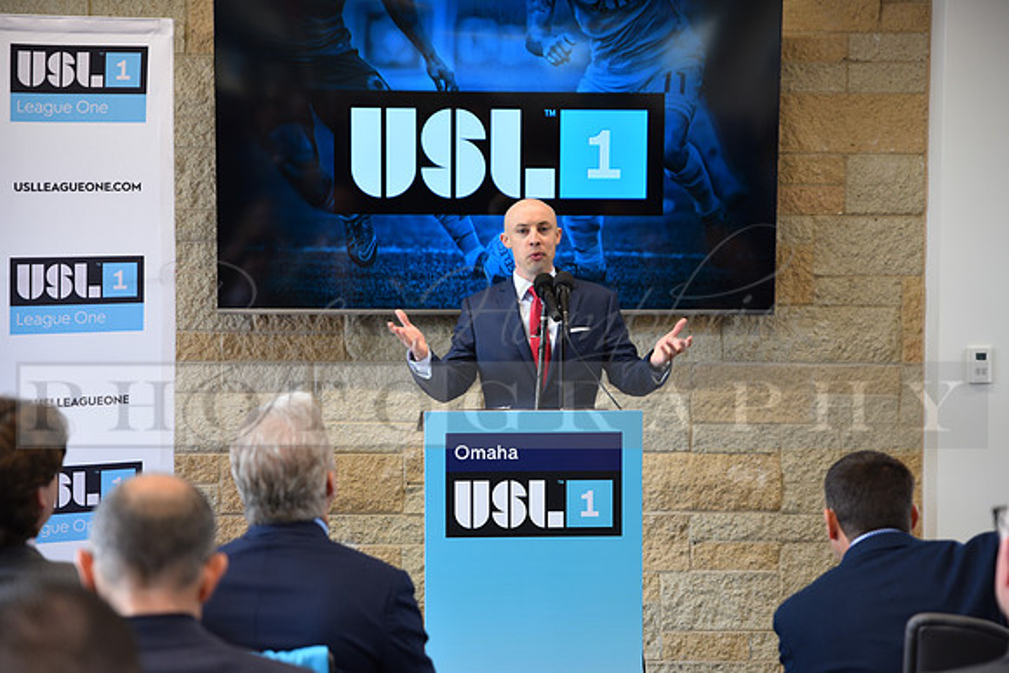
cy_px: 336
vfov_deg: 19.5
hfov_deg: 28.8
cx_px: 504
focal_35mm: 70
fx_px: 1962
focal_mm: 70
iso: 400
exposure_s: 1/60
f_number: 2.8
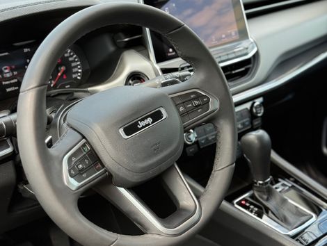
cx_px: 164
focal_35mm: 48
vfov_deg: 30.3
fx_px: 454
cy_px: 123
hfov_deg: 39.6
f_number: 1.78
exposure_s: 1/242
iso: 125
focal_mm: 6.76
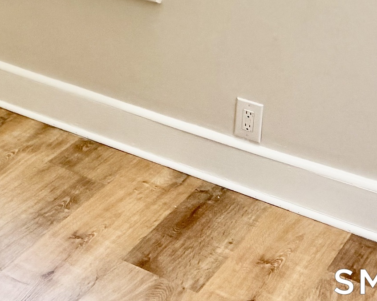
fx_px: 948
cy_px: -207
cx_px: -146
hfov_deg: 20.1
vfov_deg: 15.9
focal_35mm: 85
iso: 200
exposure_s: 1/60
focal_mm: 6.76
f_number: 1.78
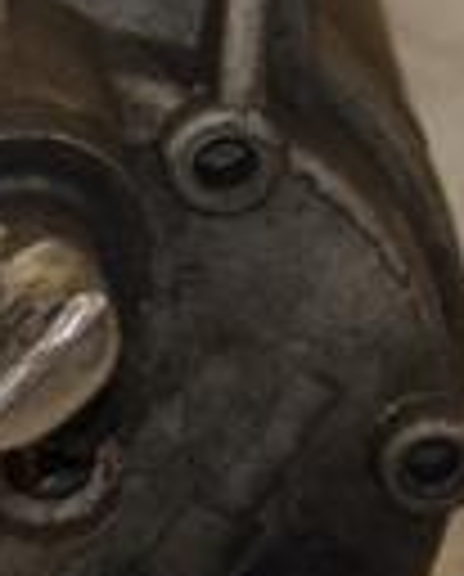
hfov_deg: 3.4
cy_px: 68
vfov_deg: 4.2
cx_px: -41
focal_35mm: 461
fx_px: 7885
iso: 800
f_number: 5.6
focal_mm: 70
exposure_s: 1/200
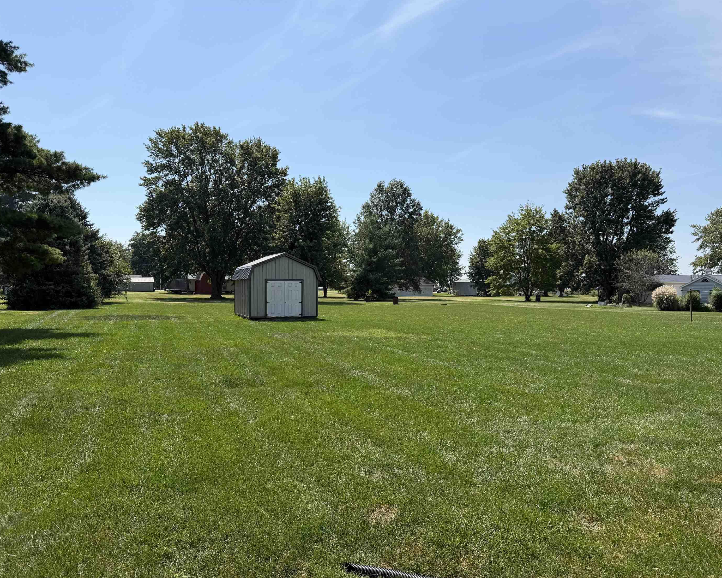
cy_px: 295
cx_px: 368
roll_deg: -1.6
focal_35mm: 26
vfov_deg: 54.9
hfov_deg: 66.0
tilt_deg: -2.8
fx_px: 556
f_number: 1.78
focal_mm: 6.76
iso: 80
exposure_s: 1/5714
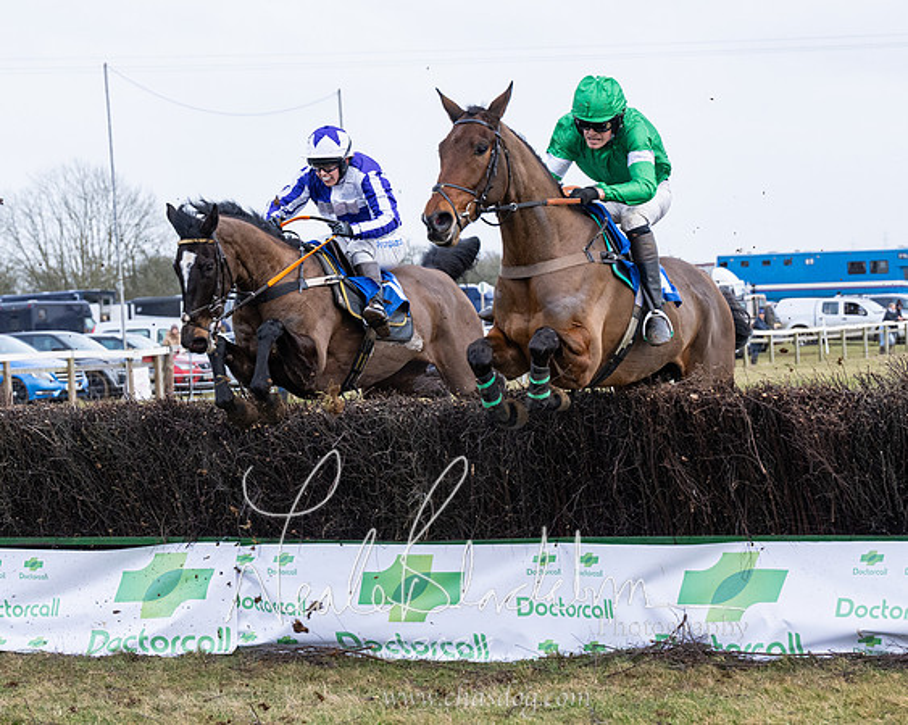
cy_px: 383
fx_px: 3295
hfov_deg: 15.7
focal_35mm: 123
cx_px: 472
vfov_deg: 12.6
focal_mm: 70
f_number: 4
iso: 800
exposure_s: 1/1000
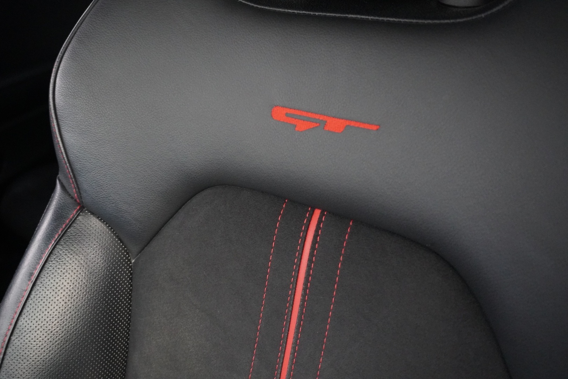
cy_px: 190
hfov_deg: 55.1
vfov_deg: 38.4
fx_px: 544
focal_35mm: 34
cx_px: 284
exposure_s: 1/15
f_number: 4
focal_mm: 23
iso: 6400
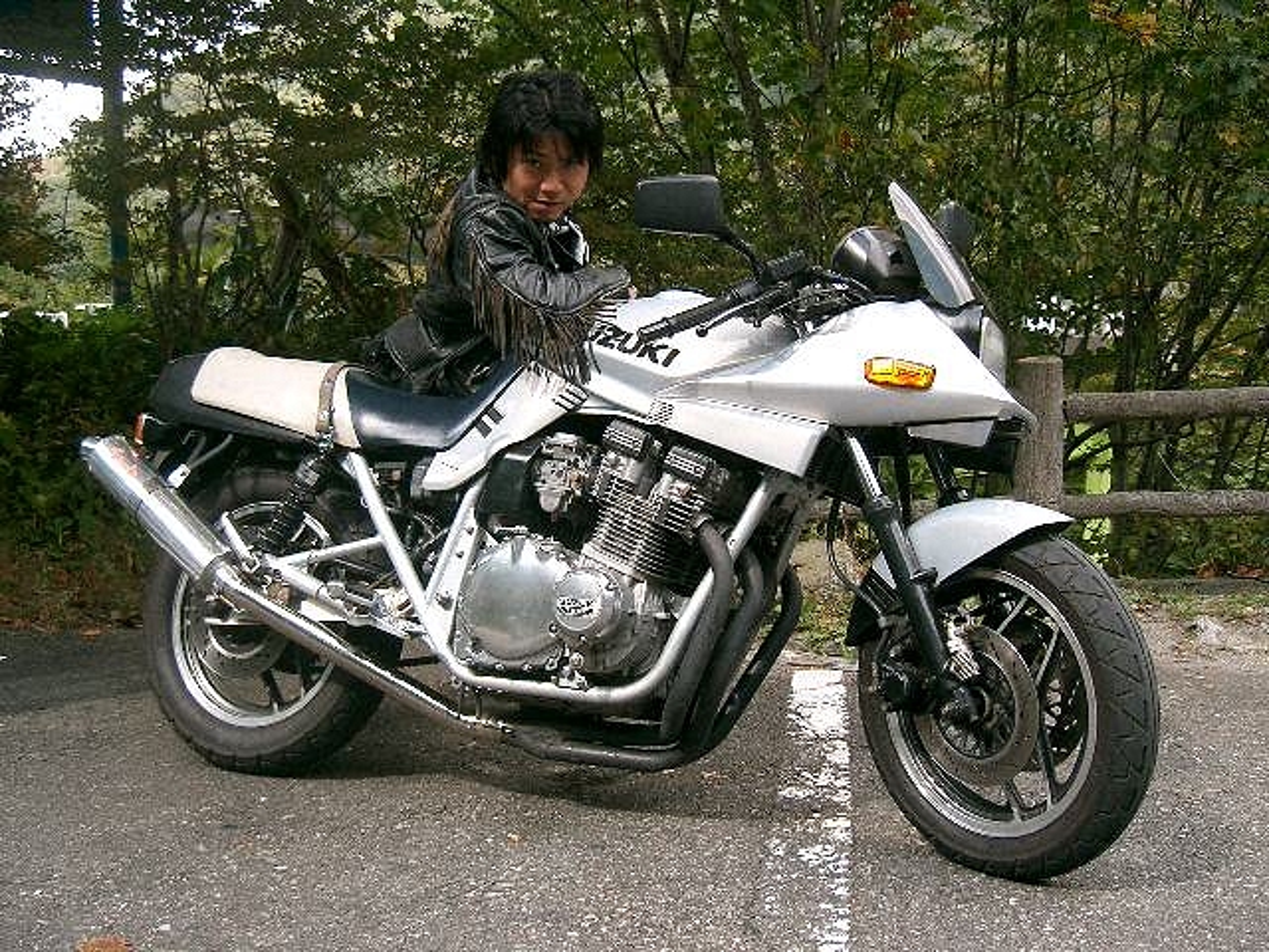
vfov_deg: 36.8
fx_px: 1430
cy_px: 476
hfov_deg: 47.9
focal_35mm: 39
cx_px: 634
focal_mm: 8
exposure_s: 1/250
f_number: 2.8
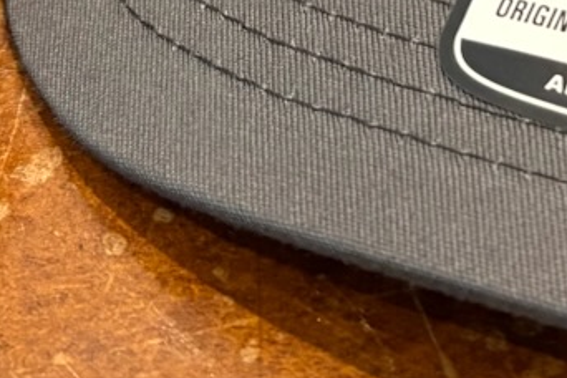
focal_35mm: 162
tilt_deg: -26.7
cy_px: -519
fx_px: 2551
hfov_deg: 12.7
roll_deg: +0.5
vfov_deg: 7.9
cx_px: 211
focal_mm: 5.96
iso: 250
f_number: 1.6
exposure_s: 1/60
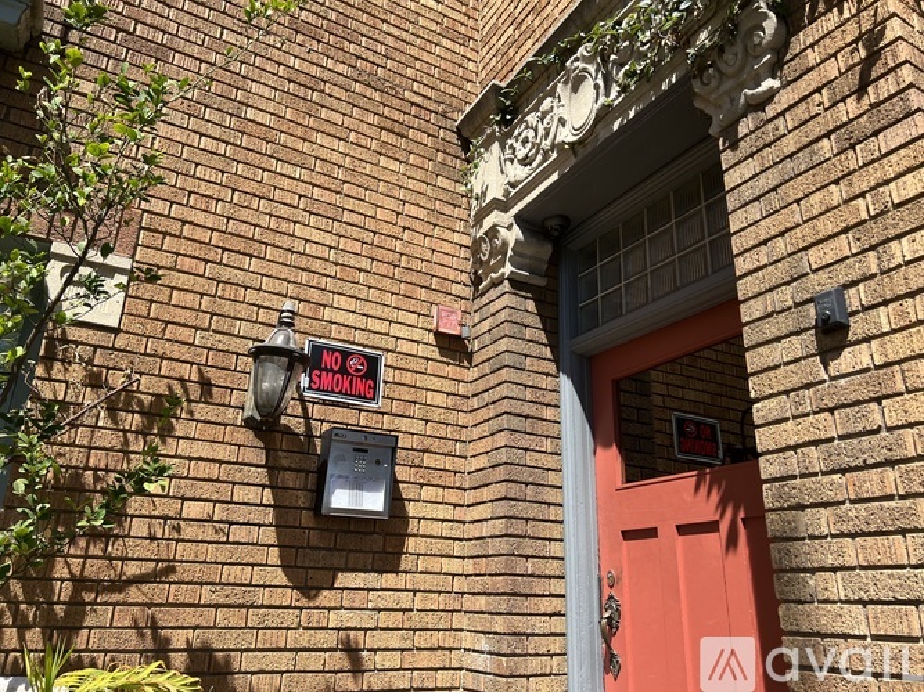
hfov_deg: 67.3
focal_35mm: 26
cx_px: 462
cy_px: 346
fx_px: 694
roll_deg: -1.6
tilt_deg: +20.2
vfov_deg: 53.0
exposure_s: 1/2353
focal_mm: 5.7
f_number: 1.5
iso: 50
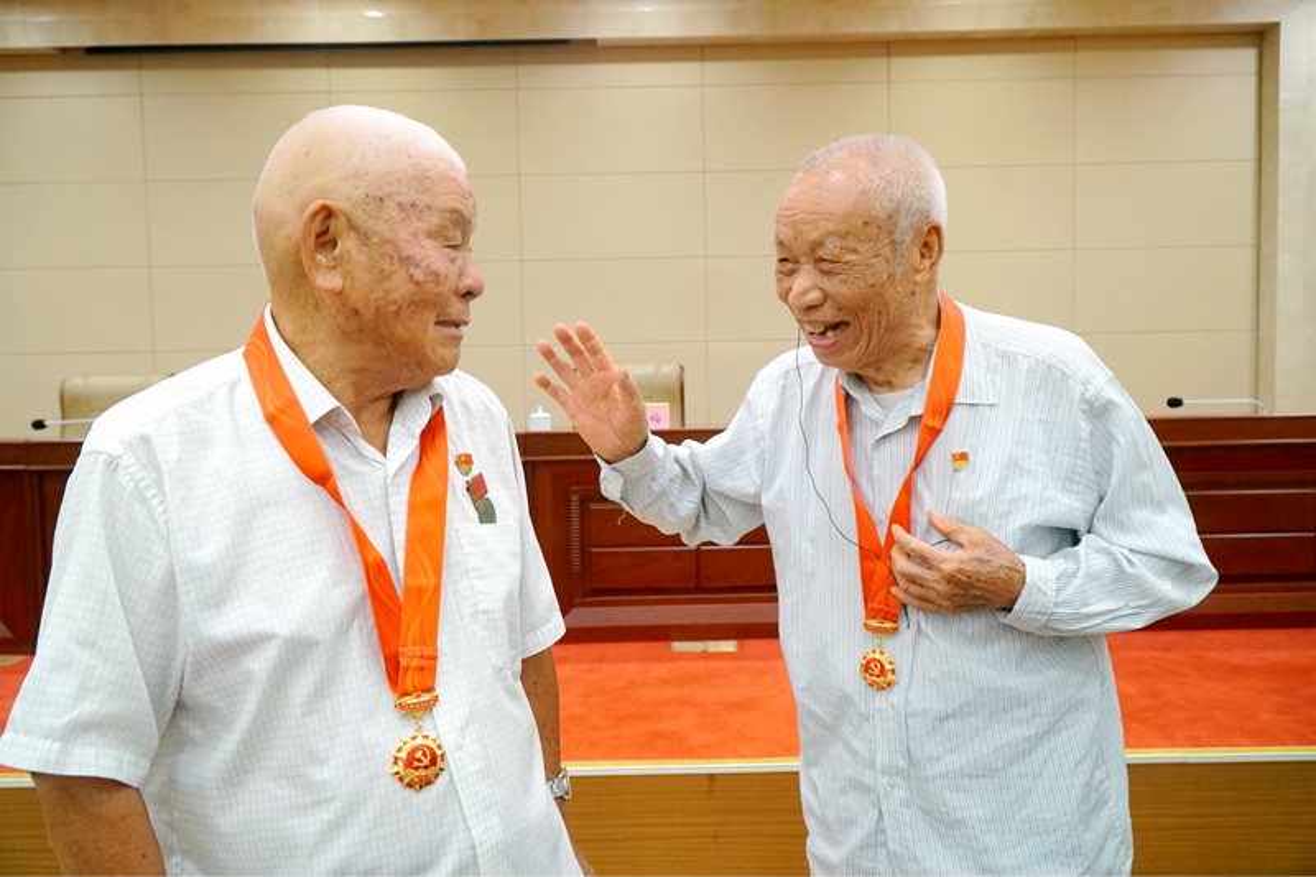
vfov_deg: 47.9
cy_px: 438
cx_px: 658
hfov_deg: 67.4
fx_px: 987
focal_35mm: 27
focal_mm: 18
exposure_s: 1/160
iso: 2500
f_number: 4
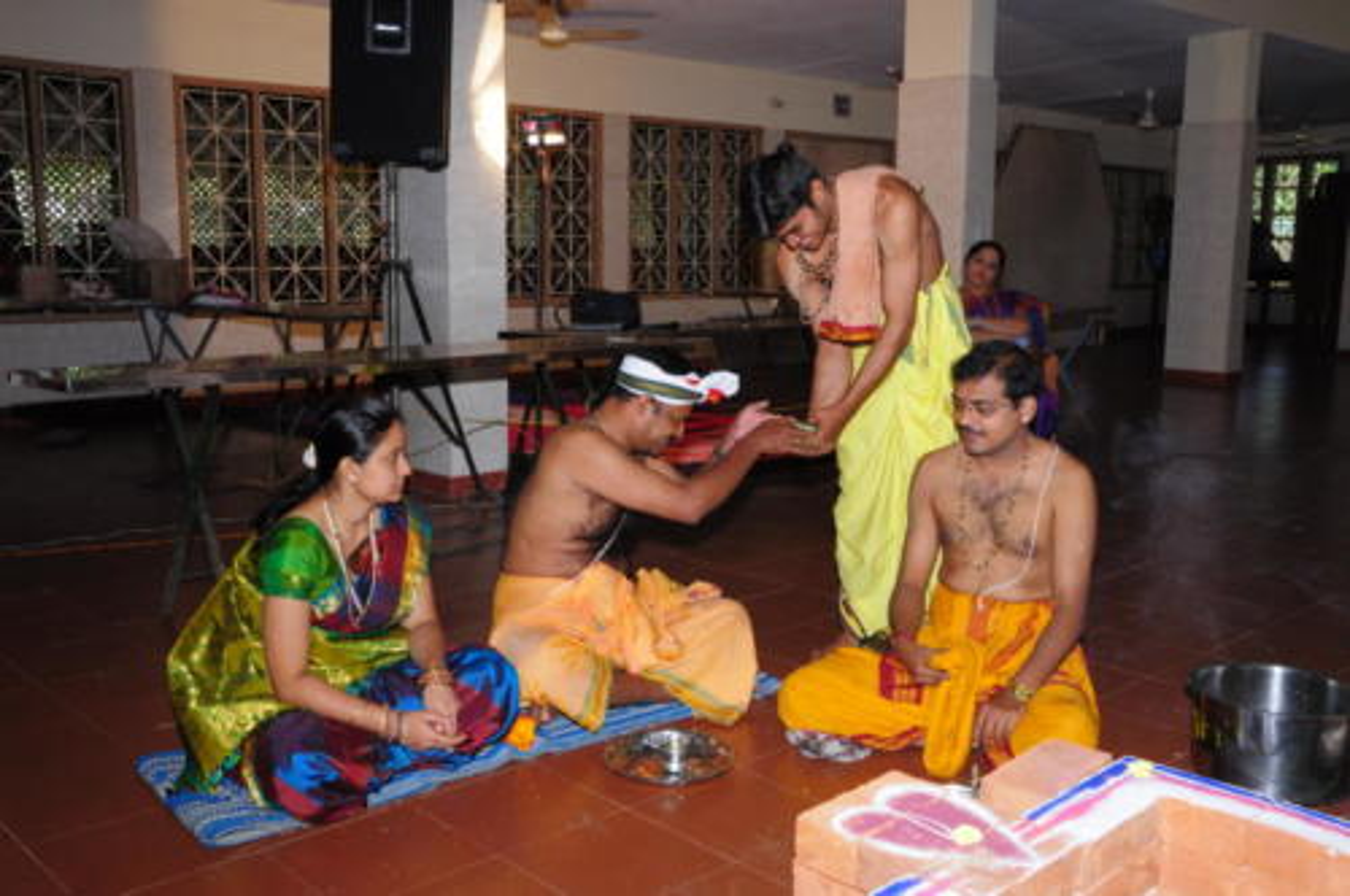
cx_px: 675
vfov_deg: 36.8
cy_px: 448
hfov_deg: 53.2
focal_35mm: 36
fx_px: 1348
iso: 800
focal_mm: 24
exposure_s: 1/100
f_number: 11
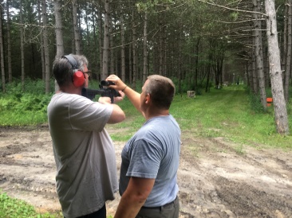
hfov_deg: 61.7
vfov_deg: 48.2
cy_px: 109
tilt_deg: -5.4
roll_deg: +1.0
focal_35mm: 29
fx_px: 244
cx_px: 146
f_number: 2.2
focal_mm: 4.15
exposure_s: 1/60
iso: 32
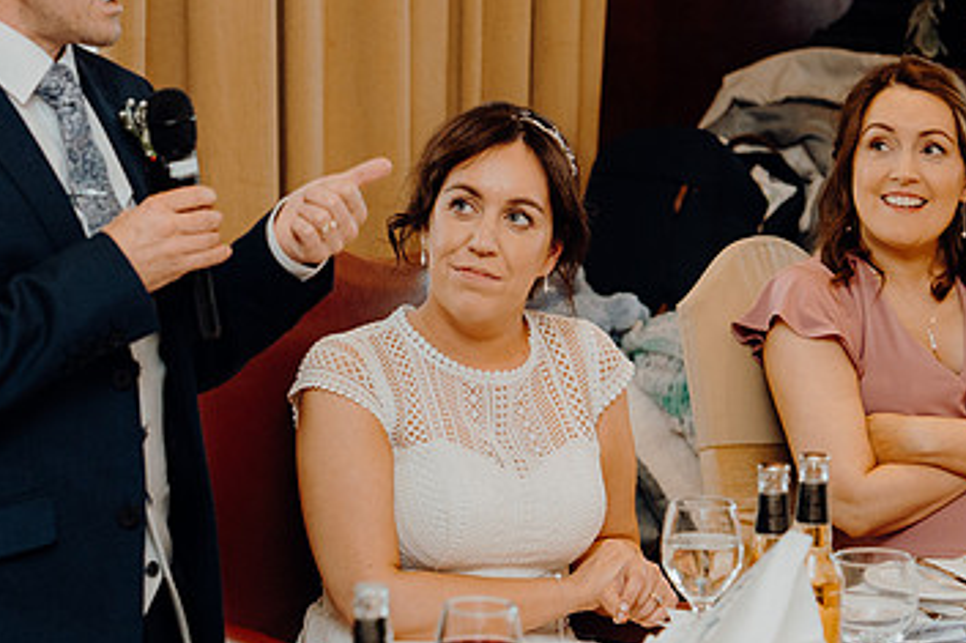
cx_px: 356
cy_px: 242
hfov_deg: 13.9
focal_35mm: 148
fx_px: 3969
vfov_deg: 9.3
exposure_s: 1/200
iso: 1250
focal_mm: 60
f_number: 2.8
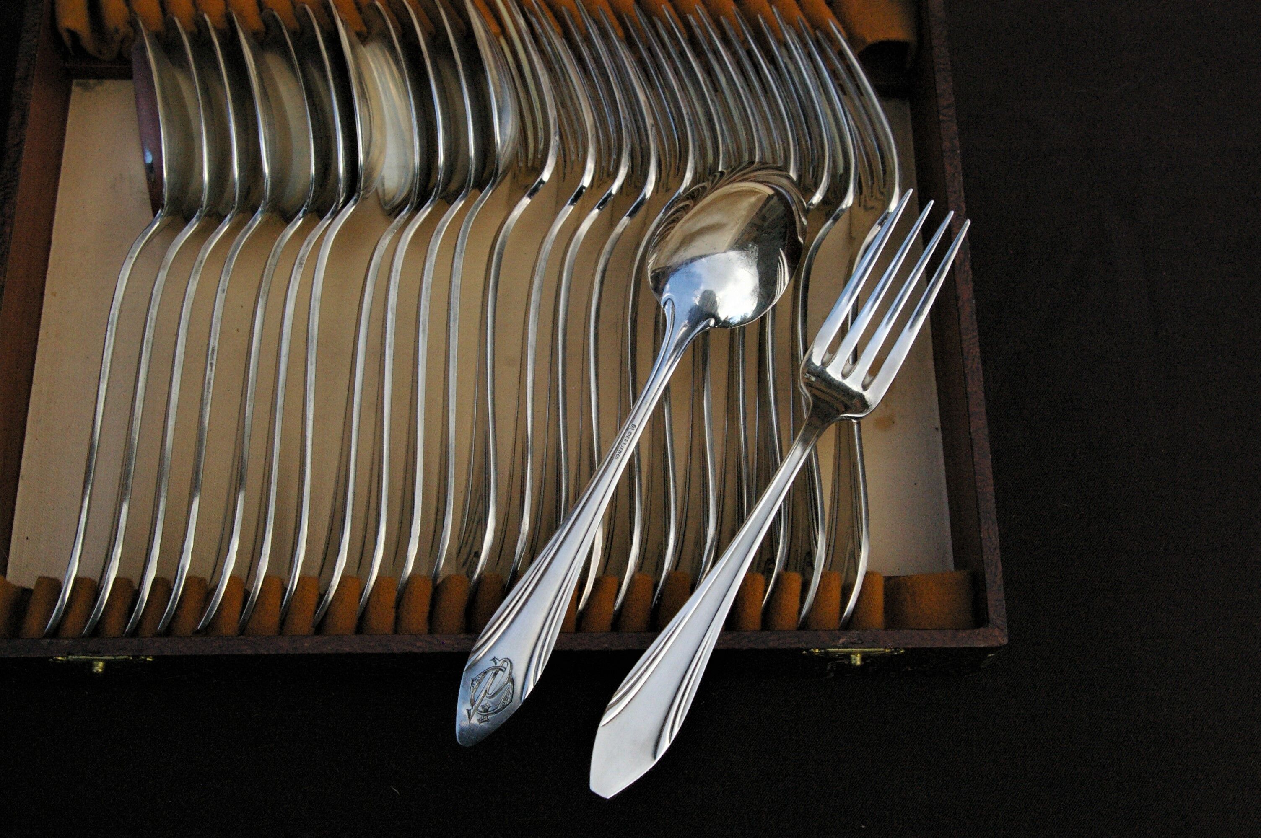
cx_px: 630
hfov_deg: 49.6
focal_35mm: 39
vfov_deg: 34.1
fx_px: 1365
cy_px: 419
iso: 1600
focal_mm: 26
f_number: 8
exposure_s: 1/750
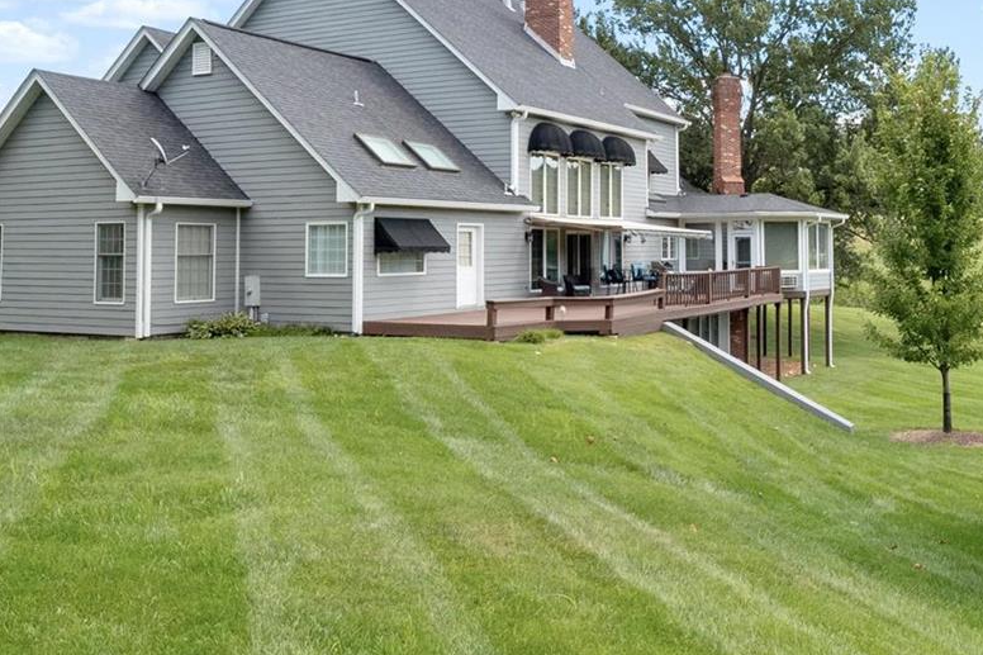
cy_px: 205
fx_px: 901
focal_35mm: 33
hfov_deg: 53.9
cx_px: 768
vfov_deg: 39.4
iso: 400
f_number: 8
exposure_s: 1/250
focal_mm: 8
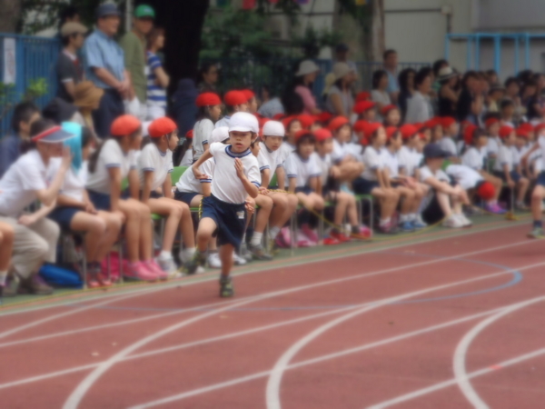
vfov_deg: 14.5
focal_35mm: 102
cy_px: 204
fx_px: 1606
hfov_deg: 19.3
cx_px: 272
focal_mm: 18.2
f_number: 5.1
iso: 320
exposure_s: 1/500
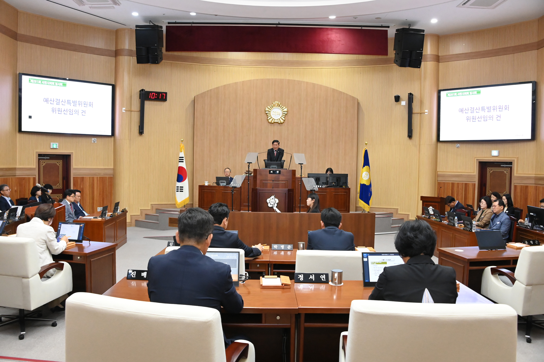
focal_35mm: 28
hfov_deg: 65.5
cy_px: 181
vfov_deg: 46.4
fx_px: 423
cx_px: 272
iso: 8000
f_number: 7.1
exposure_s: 1/250
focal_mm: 28
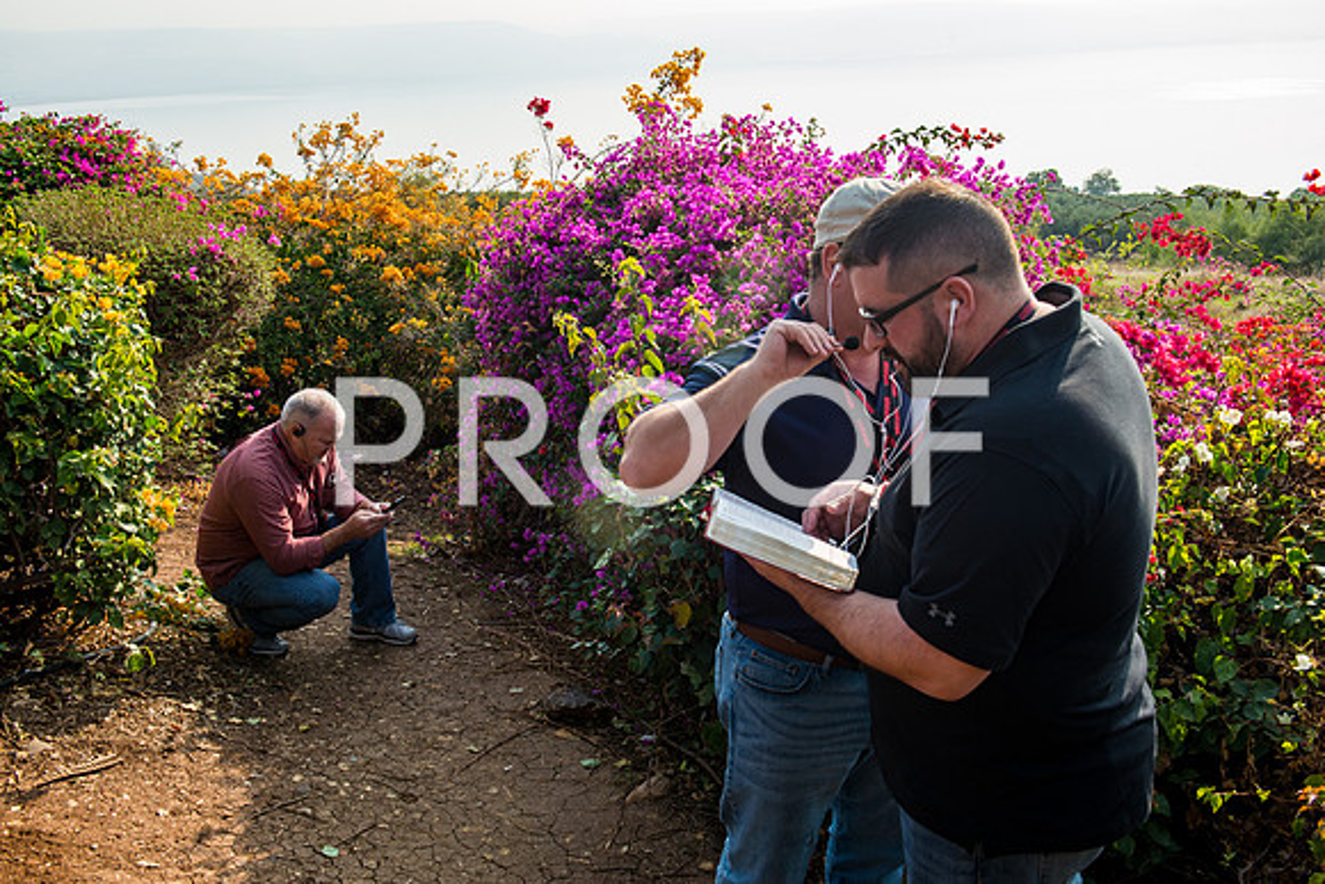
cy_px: 442
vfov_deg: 41.1
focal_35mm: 32
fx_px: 1178
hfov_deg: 58.7
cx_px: 662
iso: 100
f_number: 7.1
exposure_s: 1/100
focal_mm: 32
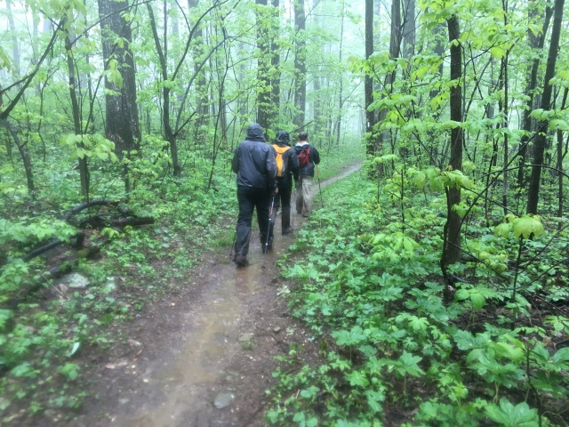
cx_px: 284
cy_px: 214
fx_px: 477
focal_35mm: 29
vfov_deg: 48.2
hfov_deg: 61.7
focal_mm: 4.15
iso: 64
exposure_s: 1/30
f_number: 2.2
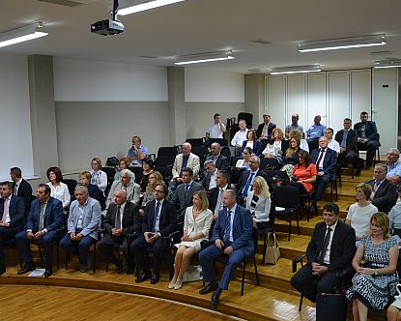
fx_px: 427
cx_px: 256
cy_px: 167
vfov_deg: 41.1
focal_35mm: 36
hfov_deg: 49.7
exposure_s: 1/50
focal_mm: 18
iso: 800
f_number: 3.5
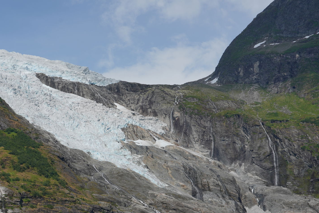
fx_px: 789
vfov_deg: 15.4
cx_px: 106
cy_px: 125
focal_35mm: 89
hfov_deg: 22.8
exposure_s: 1/400
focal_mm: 66
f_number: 8
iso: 50
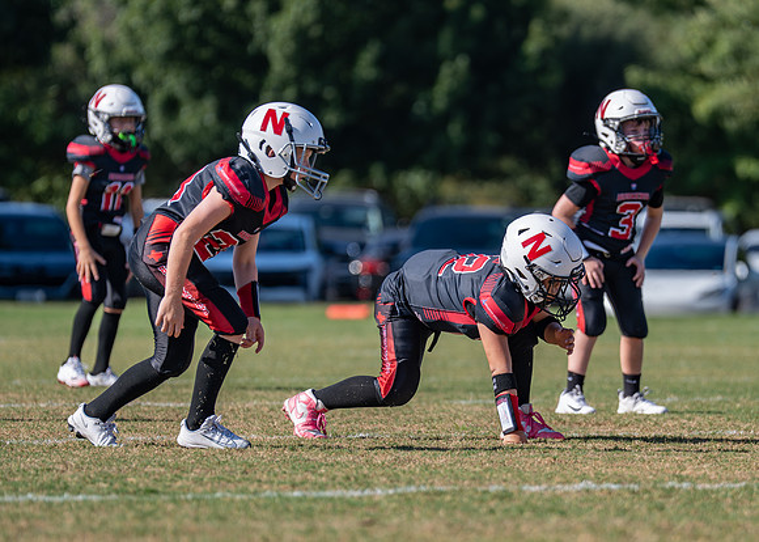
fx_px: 7469
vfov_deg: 4.2
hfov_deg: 5.8
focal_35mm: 347
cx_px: 509
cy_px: 334
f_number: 2.8
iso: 100
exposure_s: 1/1600
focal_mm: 200
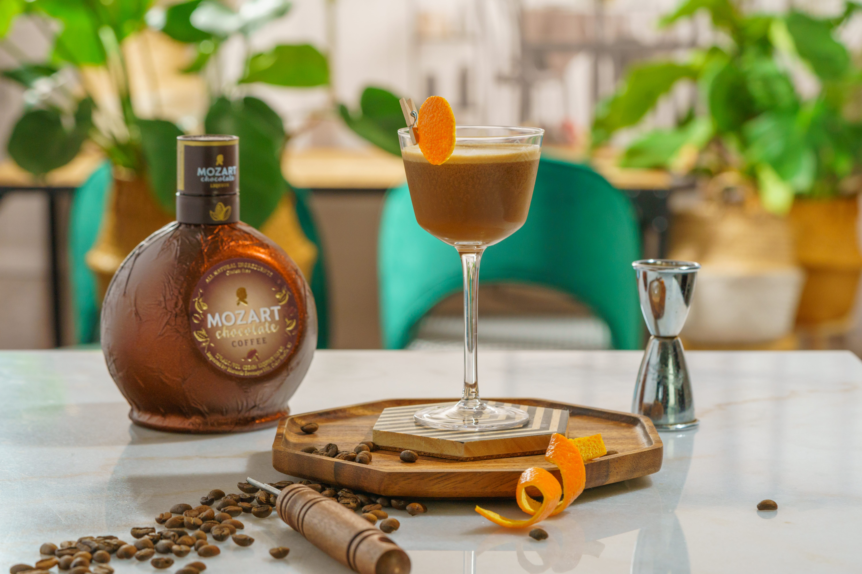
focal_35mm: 90
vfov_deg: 15.2
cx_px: 431
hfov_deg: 22.6
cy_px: 287
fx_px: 2155
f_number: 8
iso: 500
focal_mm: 90
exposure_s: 1/3
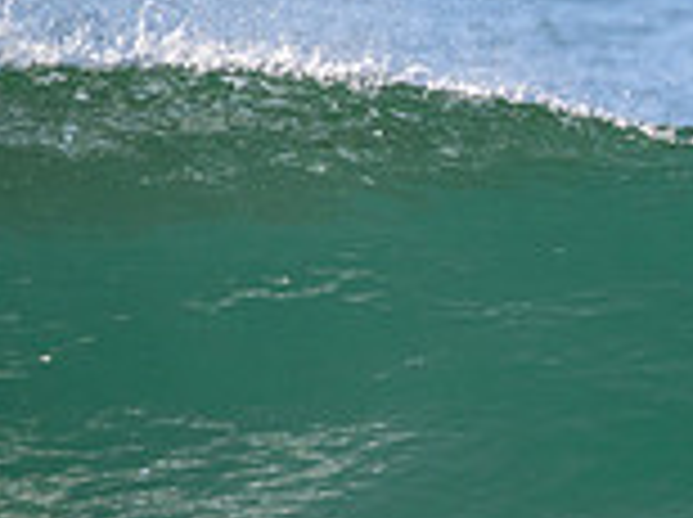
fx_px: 44235
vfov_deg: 0.7
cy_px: 160
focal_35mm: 2213
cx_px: 1264
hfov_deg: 0.9
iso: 900
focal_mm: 610
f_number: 11
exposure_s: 1/1600
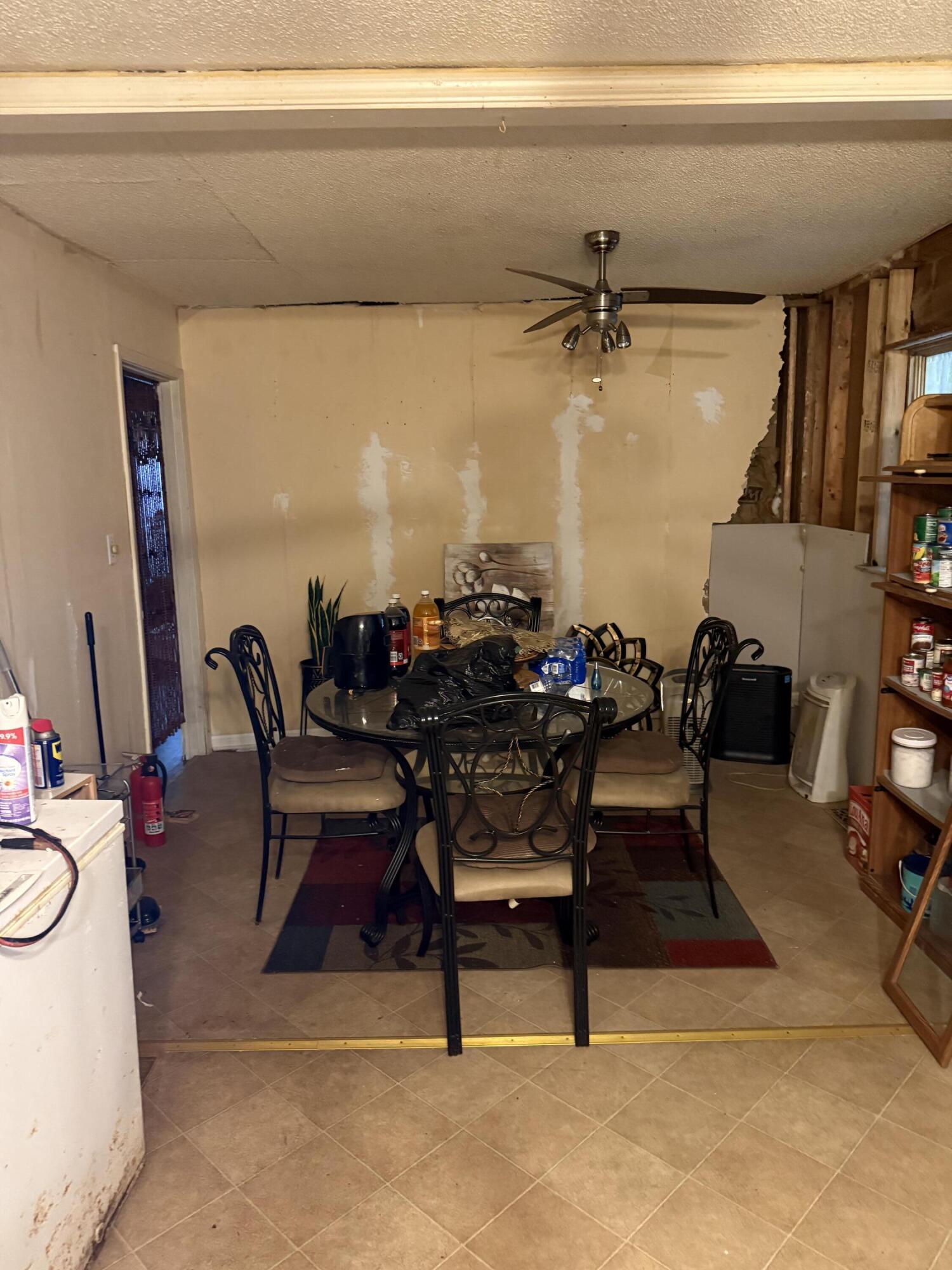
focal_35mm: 24
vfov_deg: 71.6
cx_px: 476
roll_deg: +0.5
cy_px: 635
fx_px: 880
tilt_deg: -9.6
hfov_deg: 56.8
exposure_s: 1/30
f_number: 1.78
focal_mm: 6.76
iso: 800
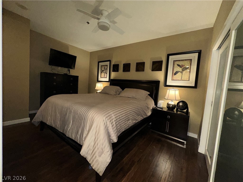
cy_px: 91
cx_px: 122
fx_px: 98
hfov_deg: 102.1
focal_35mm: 14
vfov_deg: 85.7
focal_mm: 2.22
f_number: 2.2
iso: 125
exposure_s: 1/60
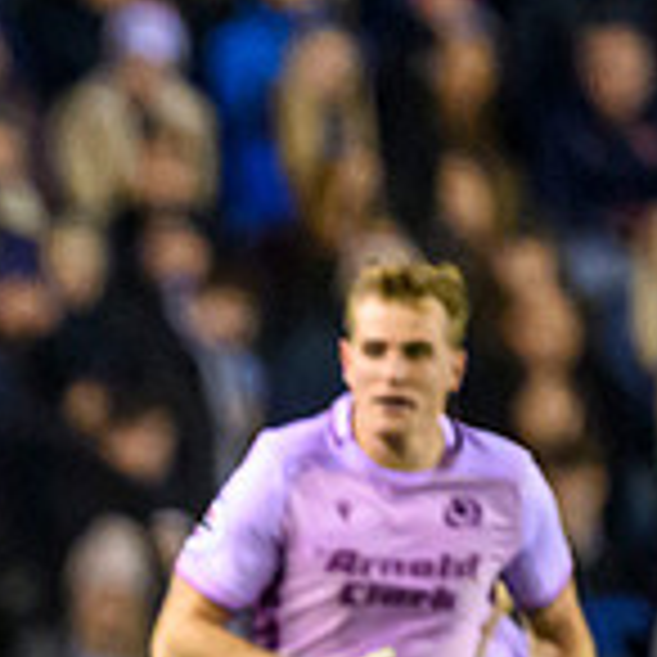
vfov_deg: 0.7
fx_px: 53854
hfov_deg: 0.7
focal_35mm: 2508
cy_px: 1255
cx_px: -1237
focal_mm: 400
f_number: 2.8
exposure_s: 1/1250
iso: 8000
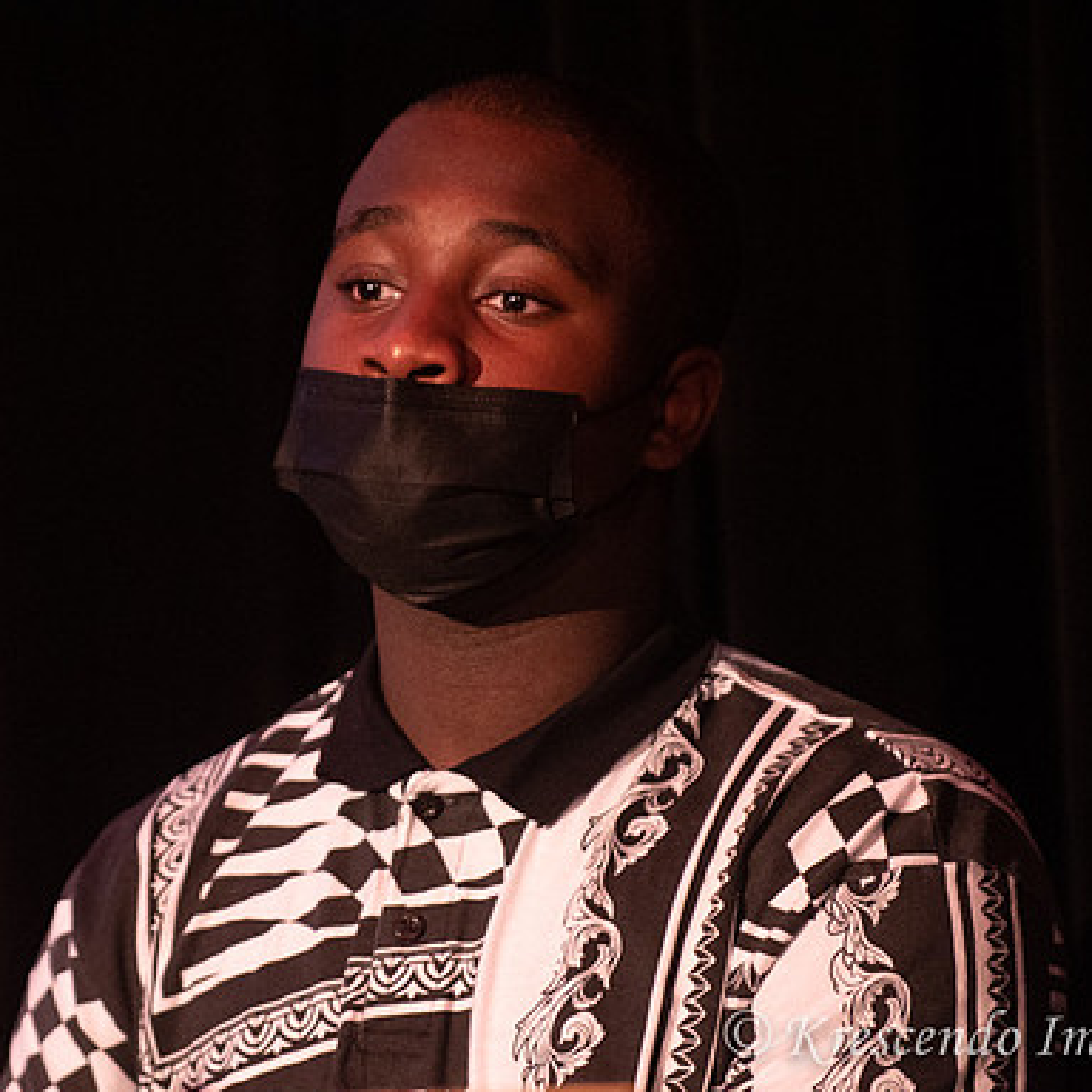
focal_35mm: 385
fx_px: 13741
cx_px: 387
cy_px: 547
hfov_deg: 4.6
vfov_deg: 4.6
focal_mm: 200
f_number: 2.8
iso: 3200
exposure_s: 1/200
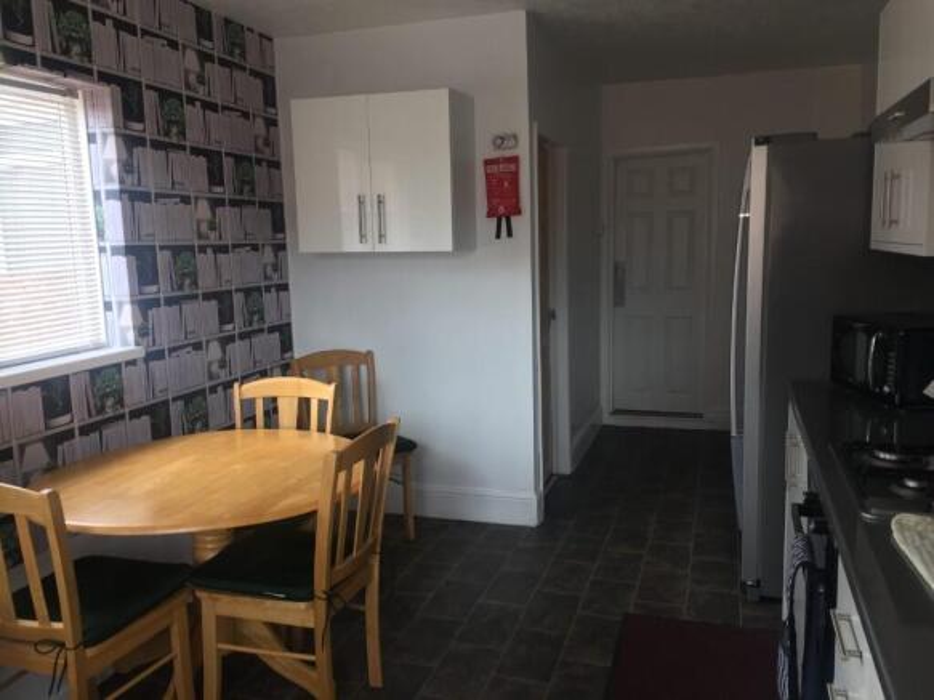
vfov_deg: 48.2
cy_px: 350
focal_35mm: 29
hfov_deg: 61.7
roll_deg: +1.3
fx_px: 782
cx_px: 467
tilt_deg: -8.2
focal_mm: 4.15
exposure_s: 1/50
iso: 40
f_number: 2.2
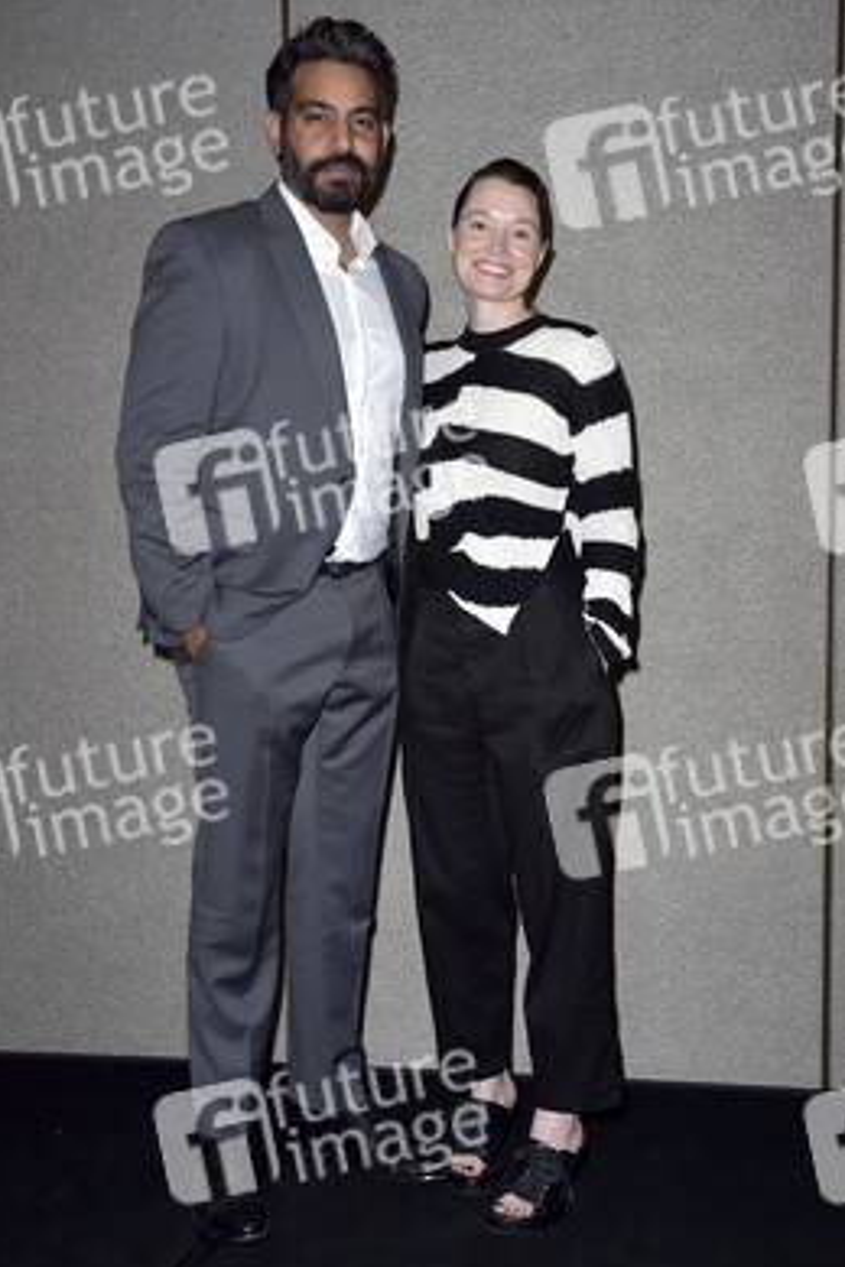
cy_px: 640
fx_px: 1373
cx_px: 418
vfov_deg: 49.6
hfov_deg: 34.2
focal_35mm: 39
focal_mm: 38
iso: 500
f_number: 6.3
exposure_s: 1/250
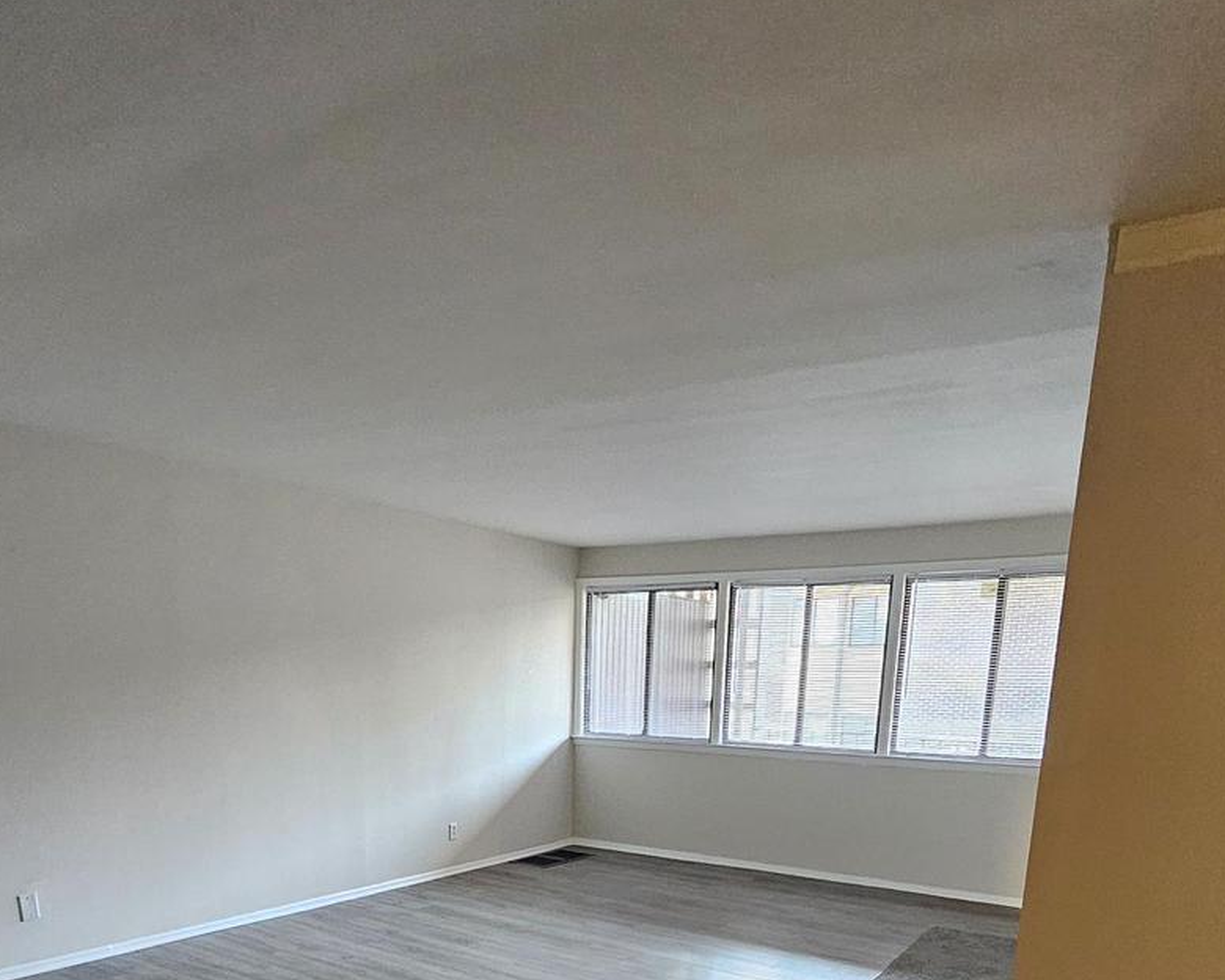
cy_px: 909
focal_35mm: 25
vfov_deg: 49.6
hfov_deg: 67.9
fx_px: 906
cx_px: 542
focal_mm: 1.74
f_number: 2.2
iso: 400
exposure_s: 1/40
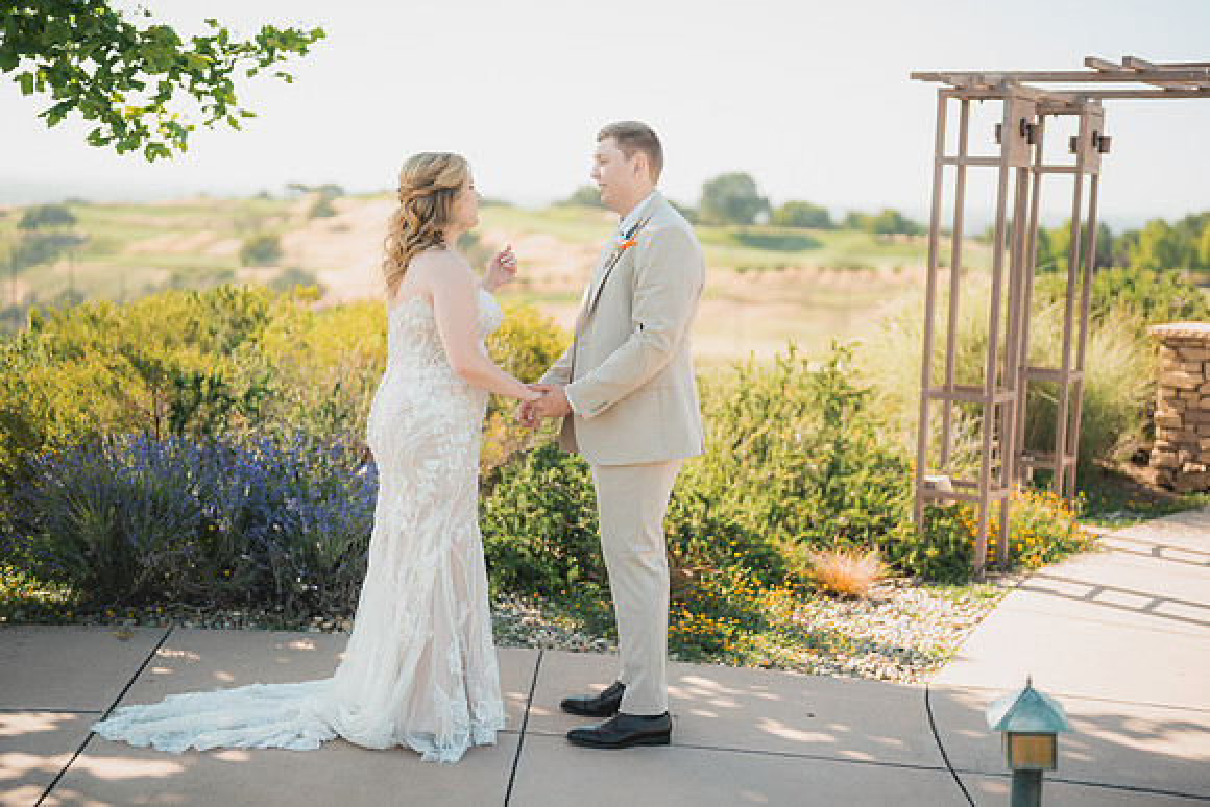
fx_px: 1681
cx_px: 605
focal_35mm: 50
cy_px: 404
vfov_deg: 27.0
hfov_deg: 39.6
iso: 50
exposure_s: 1/1250
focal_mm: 50
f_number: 1.4
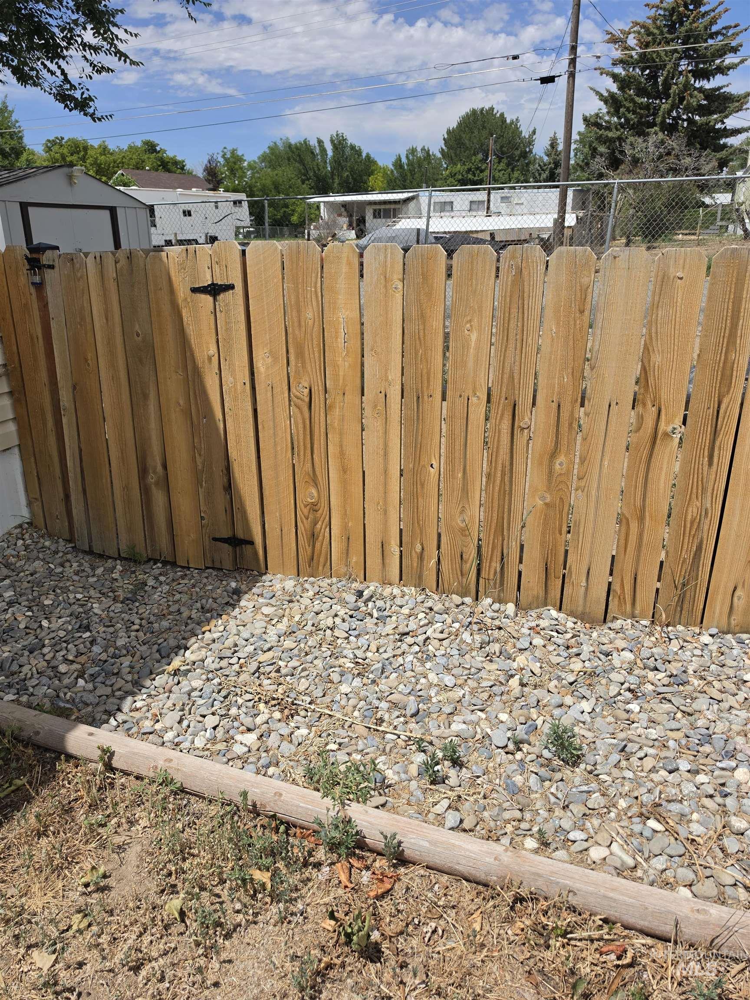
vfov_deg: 73.9
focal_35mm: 23
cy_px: 500
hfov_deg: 58.9
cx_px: 375
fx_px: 664
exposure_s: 1/7939
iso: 50
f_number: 1.4
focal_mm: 6.5
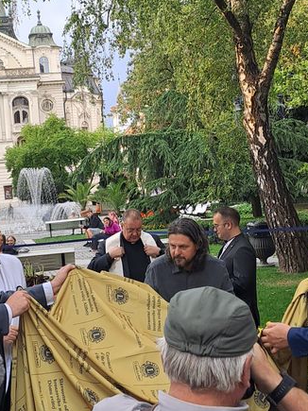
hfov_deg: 21.2
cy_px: 156
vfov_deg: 28.1
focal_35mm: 69
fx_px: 819
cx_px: 112
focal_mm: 4.65
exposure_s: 1/204
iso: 32
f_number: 1.8
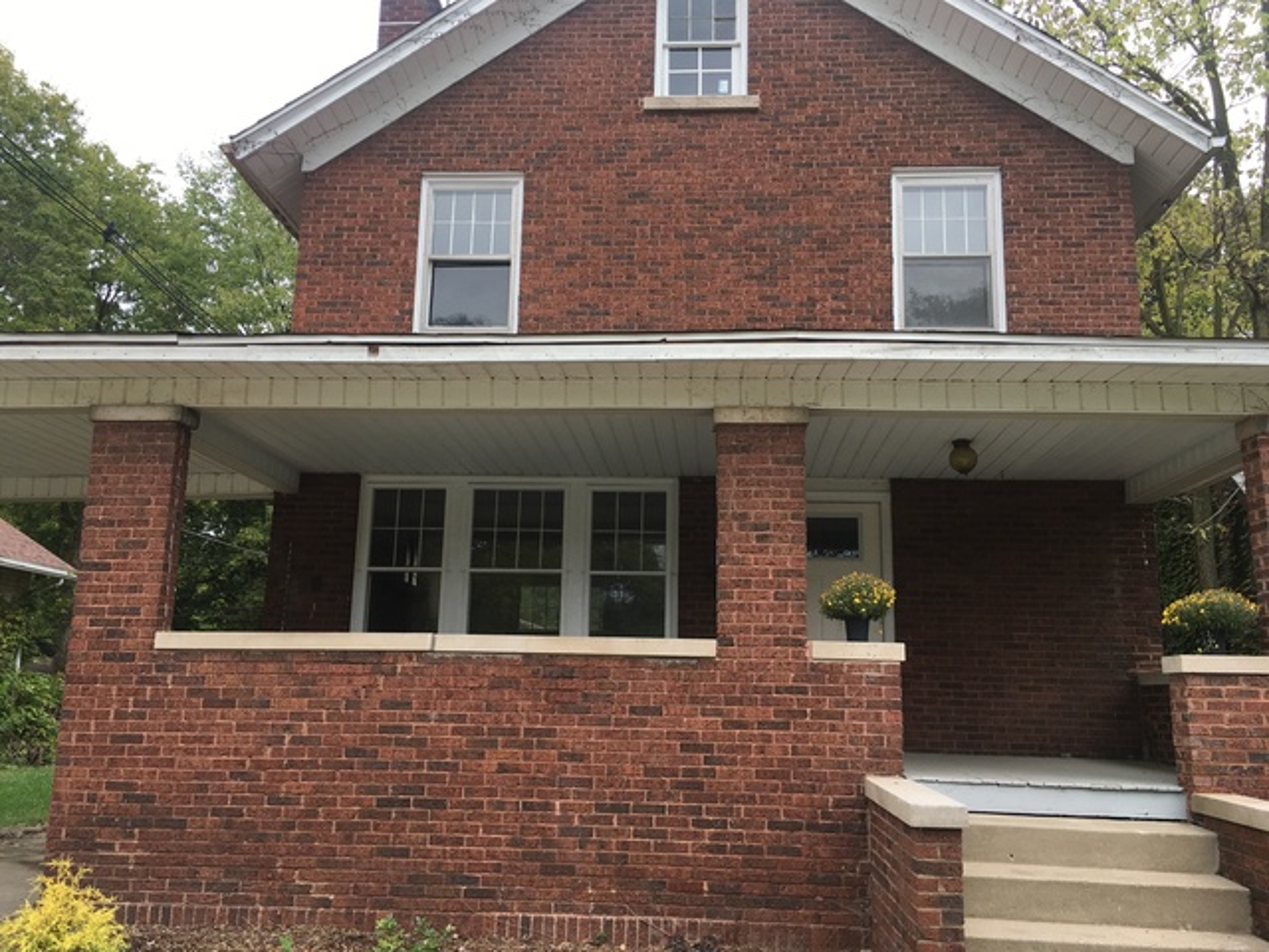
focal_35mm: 29
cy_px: 476
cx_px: 634
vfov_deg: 48.2
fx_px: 1063
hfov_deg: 61.7
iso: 25
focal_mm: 4.15
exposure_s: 1/478
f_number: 2.2
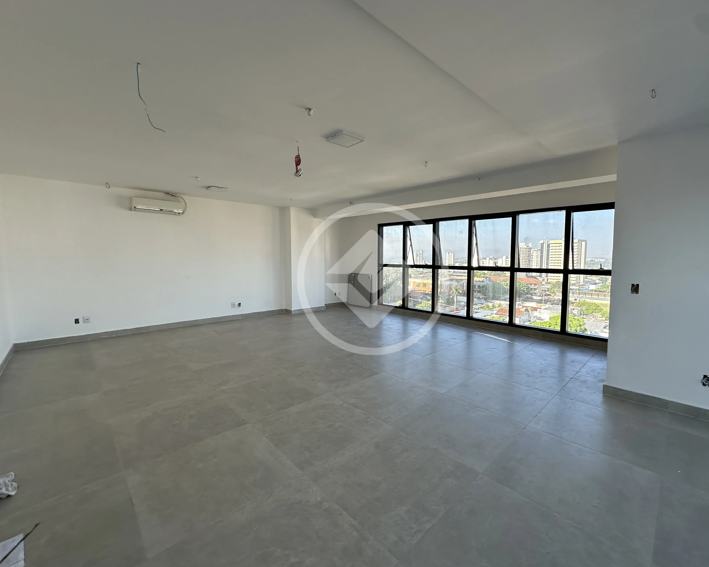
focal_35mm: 15
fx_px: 315
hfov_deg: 96.7
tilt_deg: -5.8
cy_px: 279
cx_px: 373
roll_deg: -0.4
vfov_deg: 84.0
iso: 40
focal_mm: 2.22
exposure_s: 1/105
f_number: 2.2
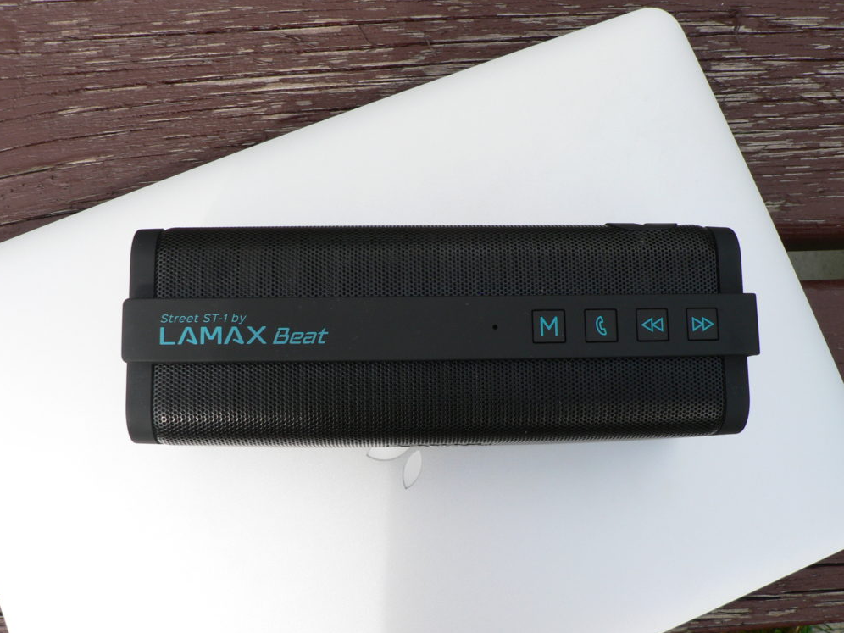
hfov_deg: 50.1
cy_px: 323
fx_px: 902
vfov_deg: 38.7
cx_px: 424
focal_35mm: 37
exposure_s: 1/320
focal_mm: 6
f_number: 4
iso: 80
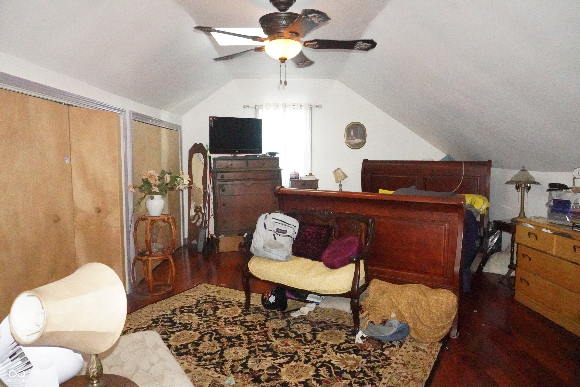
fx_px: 387
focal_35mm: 24
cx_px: 290
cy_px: 194
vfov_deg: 53.1
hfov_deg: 73.7
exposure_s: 1/160
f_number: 8
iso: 32000
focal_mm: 16
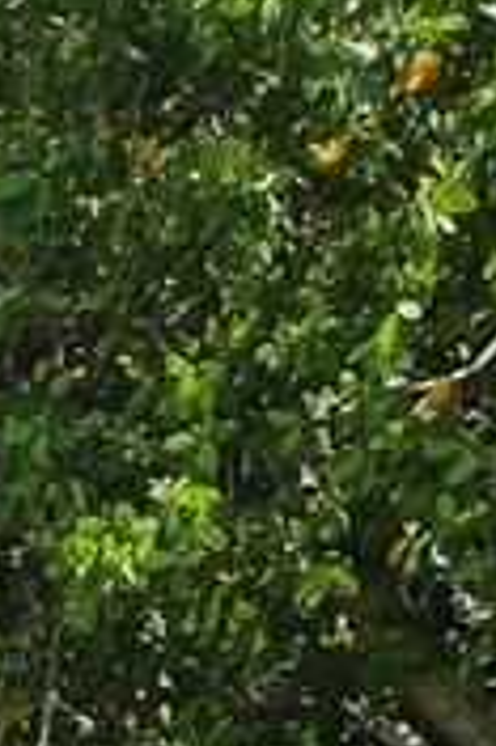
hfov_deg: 8.2
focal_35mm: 139
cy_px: 1467
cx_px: -1056
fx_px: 2878
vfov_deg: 12.9
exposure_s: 1/1681
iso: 25
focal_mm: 5.4
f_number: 1.8
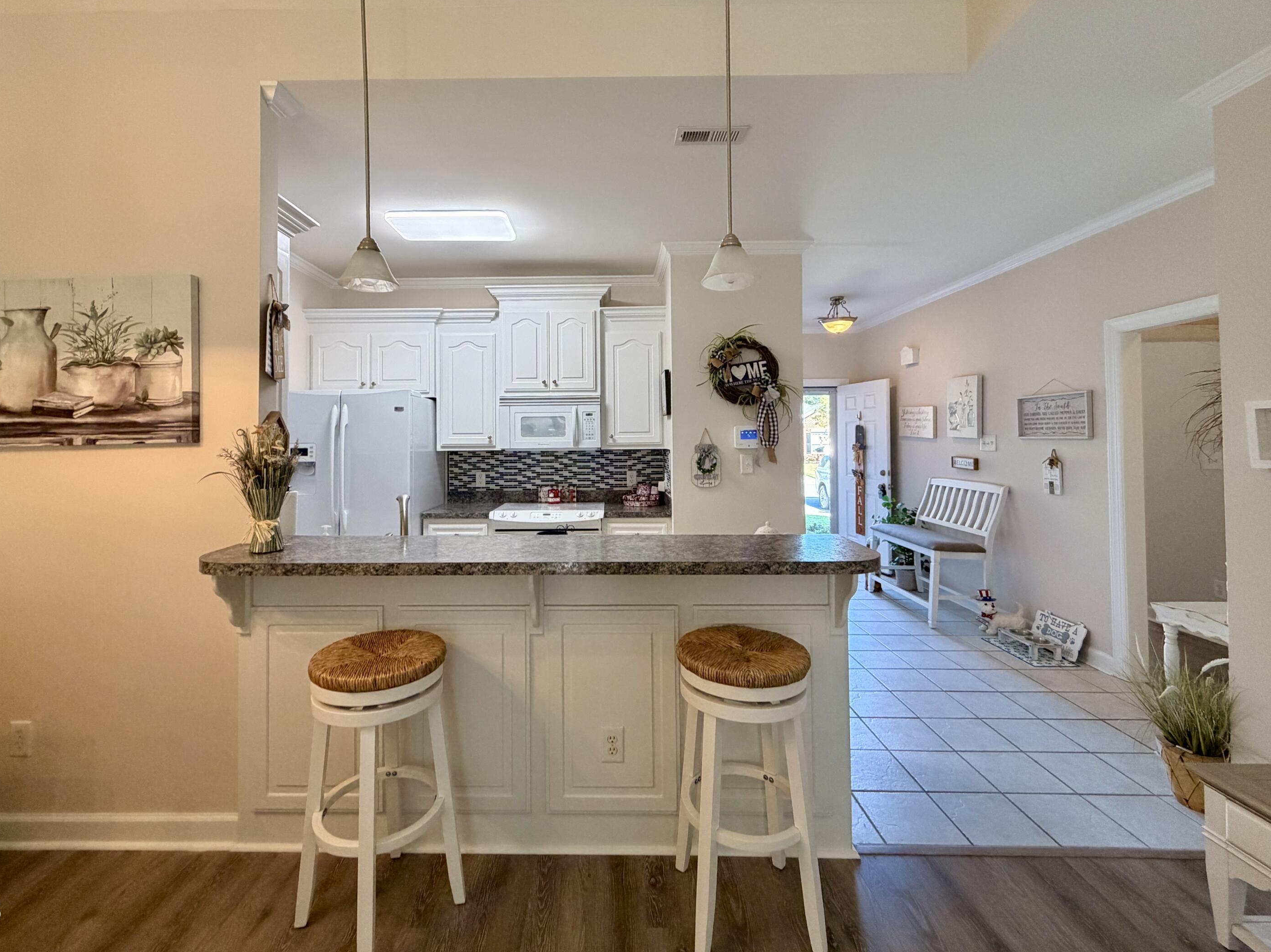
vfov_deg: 81.6
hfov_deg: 98.1
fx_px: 551
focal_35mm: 15
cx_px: 602
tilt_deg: +0.1
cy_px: 446
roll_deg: +0.1
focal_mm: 2.22
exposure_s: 1/120
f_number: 2.2
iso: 250
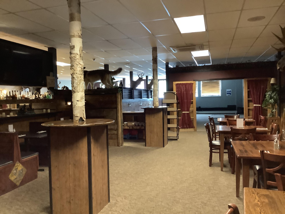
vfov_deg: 45.4
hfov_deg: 58.4
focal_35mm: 31
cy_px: 107
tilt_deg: -1.2
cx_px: 142
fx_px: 255
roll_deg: +0.8
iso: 400
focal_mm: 3.3
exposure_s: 1/25
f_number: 2.4
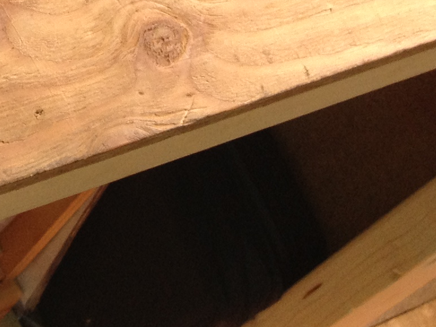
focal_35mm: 148
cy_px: -338
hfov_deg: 12.4
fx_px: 1864
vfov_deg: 9.4
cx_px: -312
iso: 64
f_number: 2.4
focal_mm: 4.28
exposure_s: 1/120
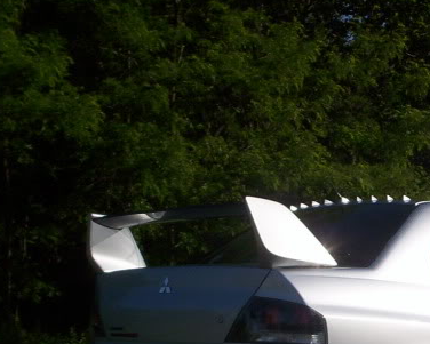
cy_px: 321
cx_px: 405
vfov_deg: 19.0
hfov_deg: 23.4
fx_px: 1006
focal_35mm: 79
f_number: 4.5
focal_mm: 4.99
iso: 100
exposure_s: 1/2000
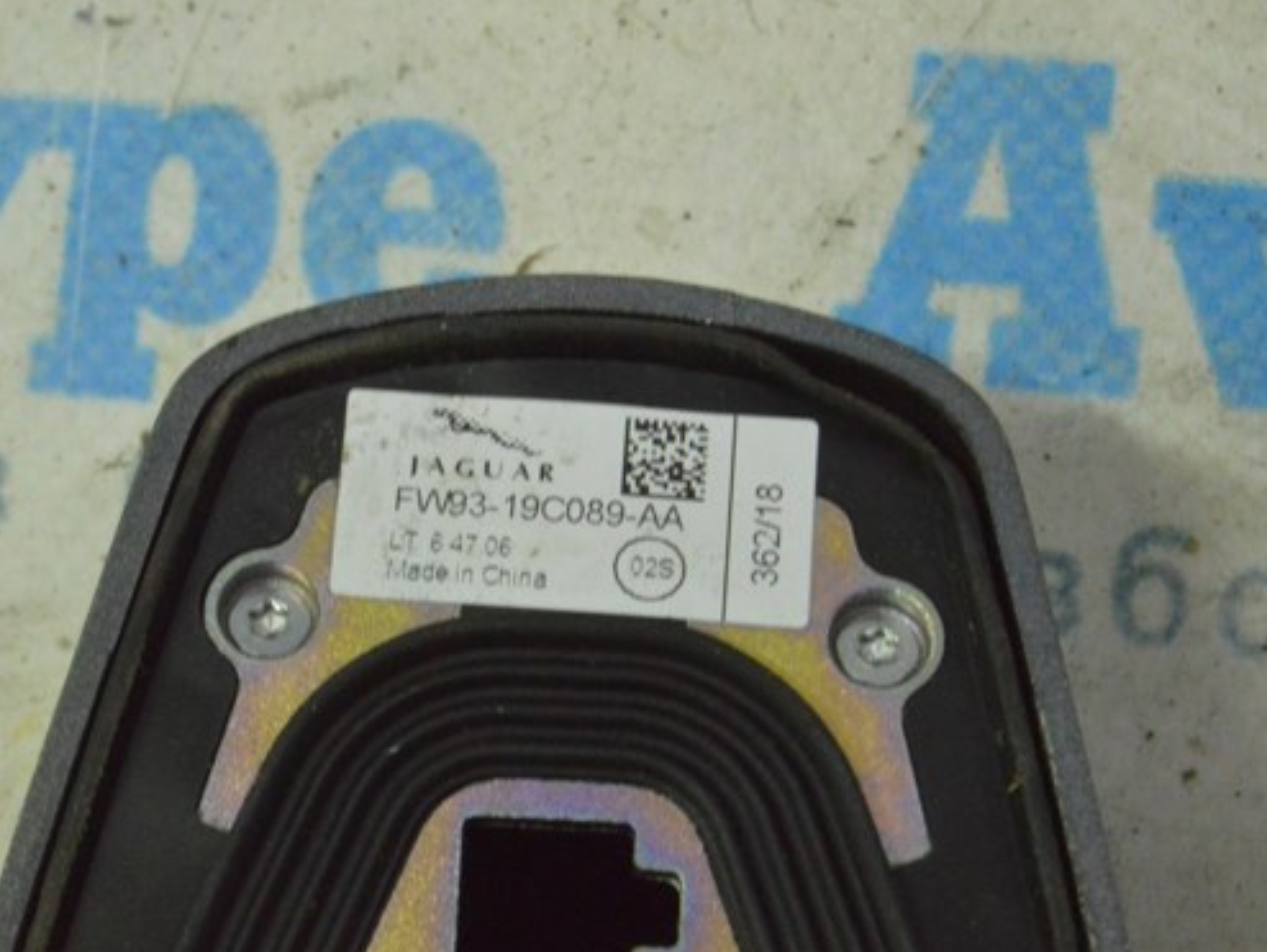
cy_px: 481
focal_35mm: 103
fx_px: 3758
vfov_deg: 14.4
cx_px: 533
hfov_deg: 19.1
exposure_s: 1/30
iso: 6400
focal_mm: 55
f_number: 20
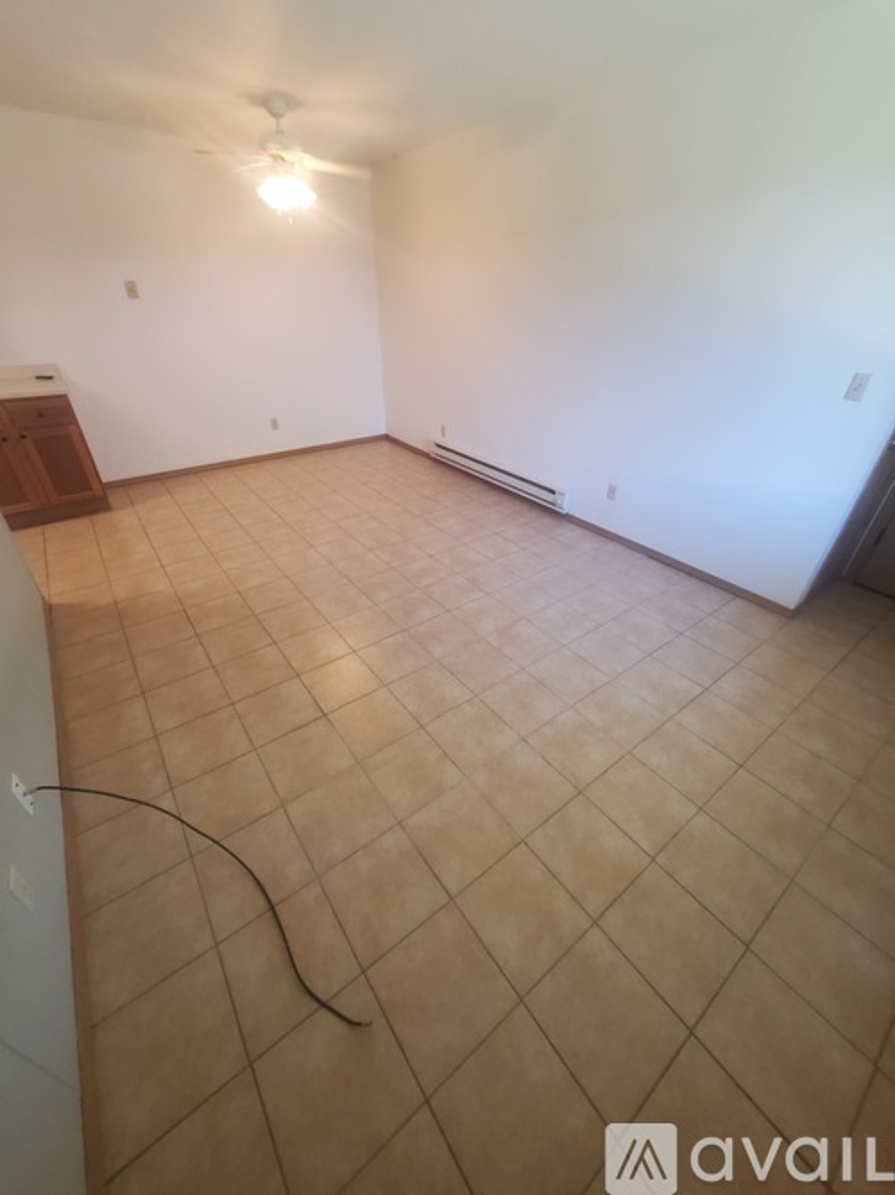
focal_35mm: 13
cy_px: 598
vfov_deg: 106.2
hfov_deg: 89.9
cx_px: 448
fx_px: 448
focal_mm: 1.8
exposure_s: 1/59
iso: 320
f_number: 2.2
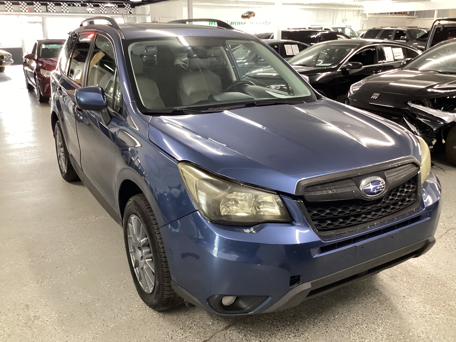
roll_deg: -0.2
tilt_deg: -19.6
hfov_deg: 58.4
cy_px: 171
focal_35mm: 31
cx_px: 228
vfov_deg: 45.4
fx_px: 408
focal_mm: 3.3
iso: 250
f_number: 2.4
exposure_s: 1/40
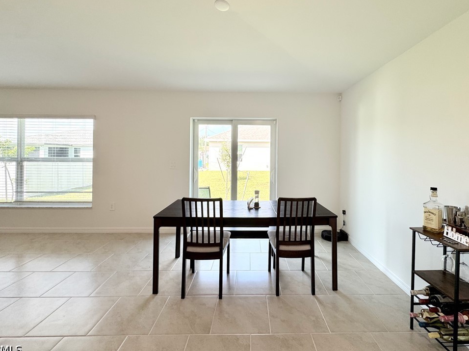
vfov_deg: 81.7
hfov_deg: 98.2
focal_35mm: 15
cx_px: 227
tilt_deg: -0.3
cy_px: 170
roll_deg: +1.5
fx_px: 203
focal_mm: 2.22
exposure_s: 1/106
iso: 40
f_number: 2.2
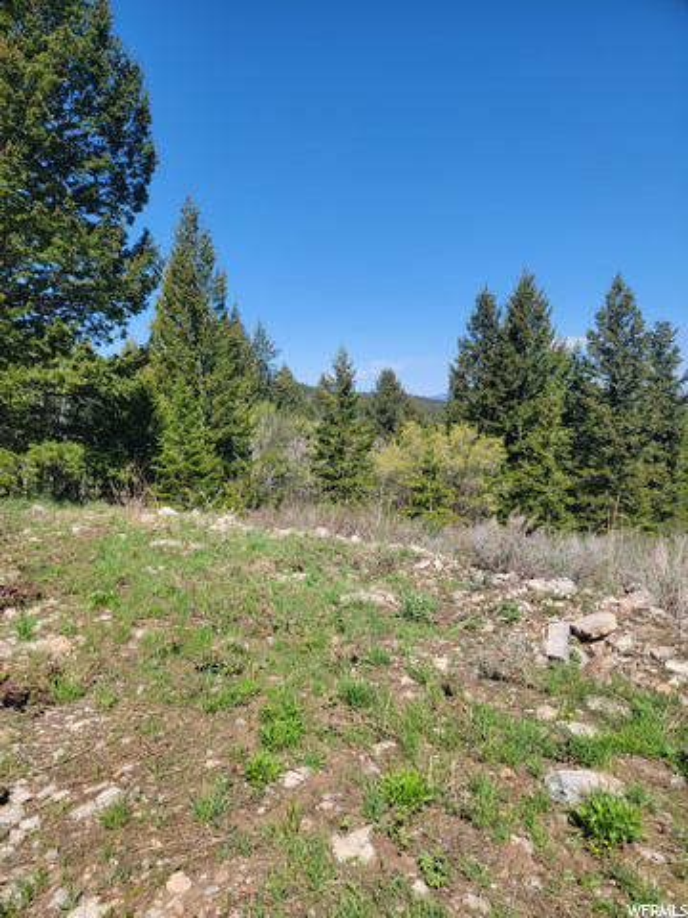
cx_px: 344
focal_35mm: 24
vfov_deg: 71.6
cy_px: 459
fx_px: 636
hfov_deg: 56.8
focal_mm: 6.7
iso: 16
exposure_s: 1/813
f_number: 1.8
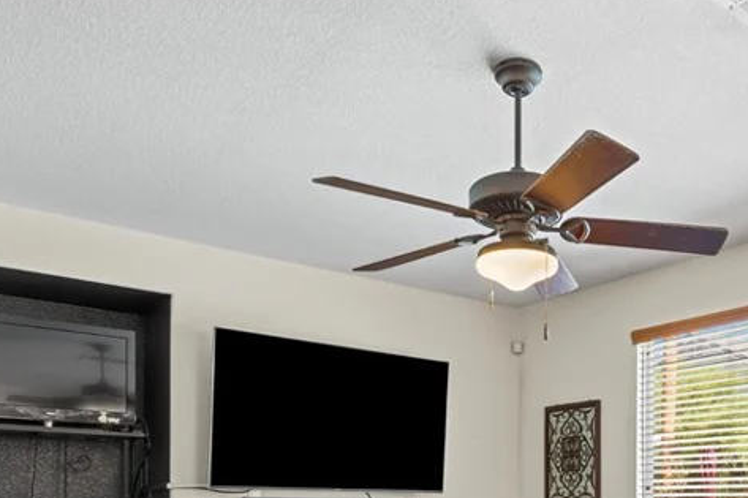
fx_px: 810
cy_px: 504
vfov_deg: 31.5
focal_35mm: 39
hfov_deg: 48.4
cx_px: 522
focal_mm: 18
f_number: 8
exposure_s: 1/250
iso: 400
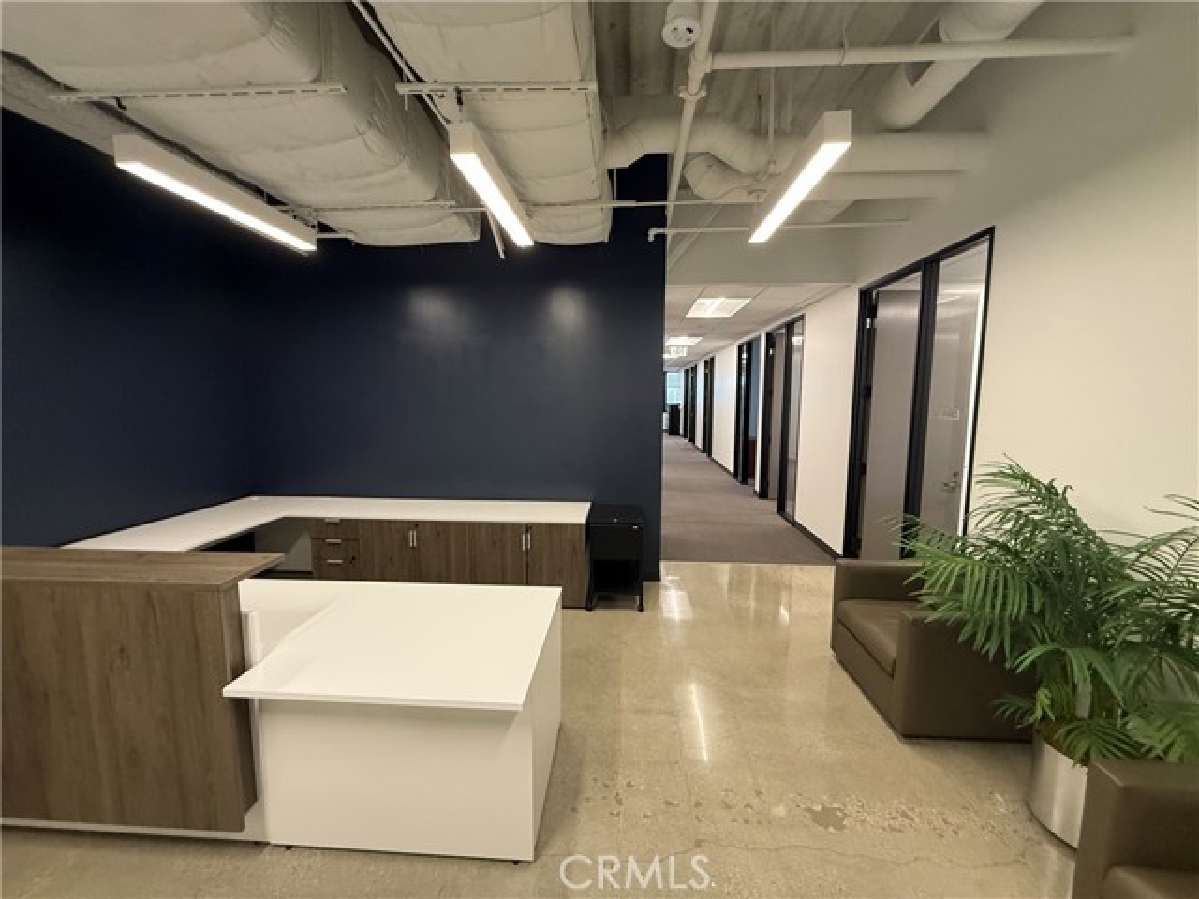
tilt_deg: -6.8
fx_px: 485
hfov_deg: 102.1
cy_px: 450
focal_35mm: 14
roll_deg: -0.8
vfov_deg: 85.7
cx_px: 600
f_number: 2.2
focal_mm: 2.22
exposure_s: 1/60
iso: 320
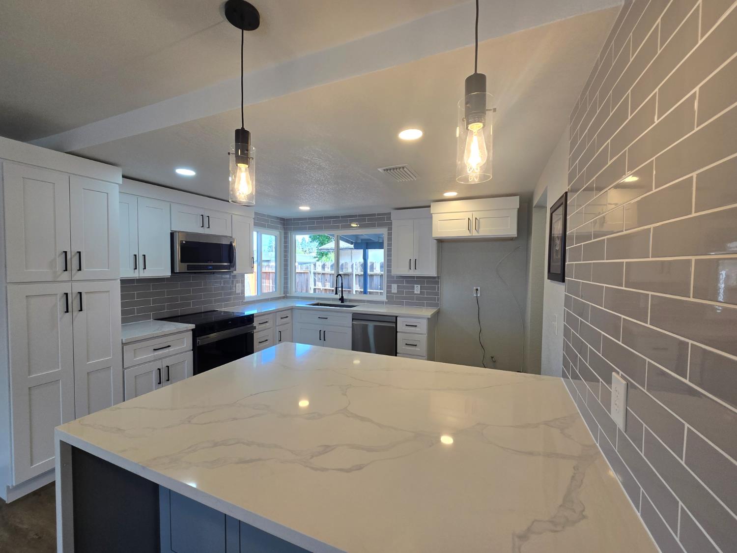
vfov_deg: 89.9
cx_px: 368
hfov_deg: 106.2
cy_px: 276
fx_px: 277
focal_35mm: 13
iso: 80
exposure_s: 1/120
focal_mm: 2.2
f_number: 2.2
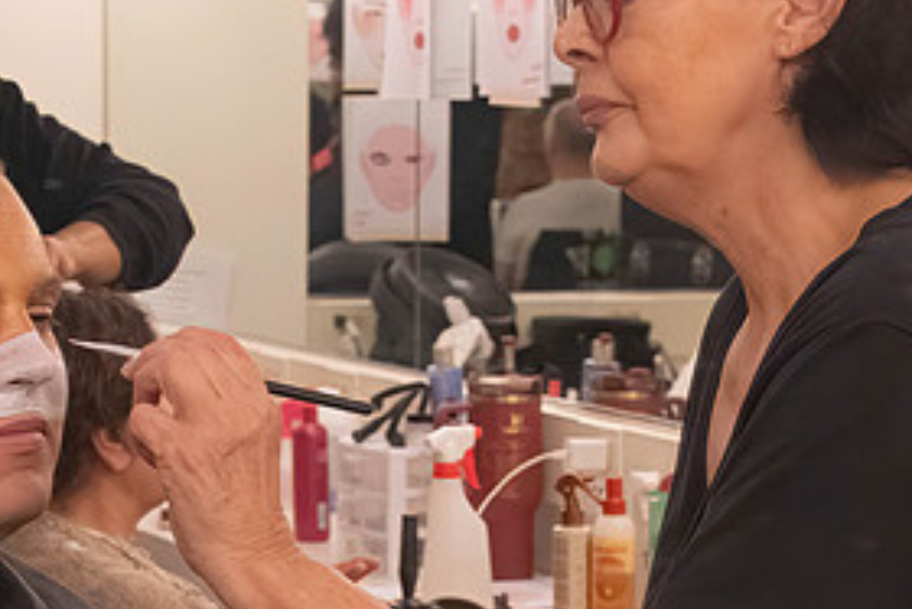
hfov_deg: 14.1
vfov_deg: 9.5
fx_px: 3675
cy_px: 412
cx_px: 371
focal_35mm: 145
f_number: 11
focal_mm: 70
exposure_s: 1/500
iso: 16000
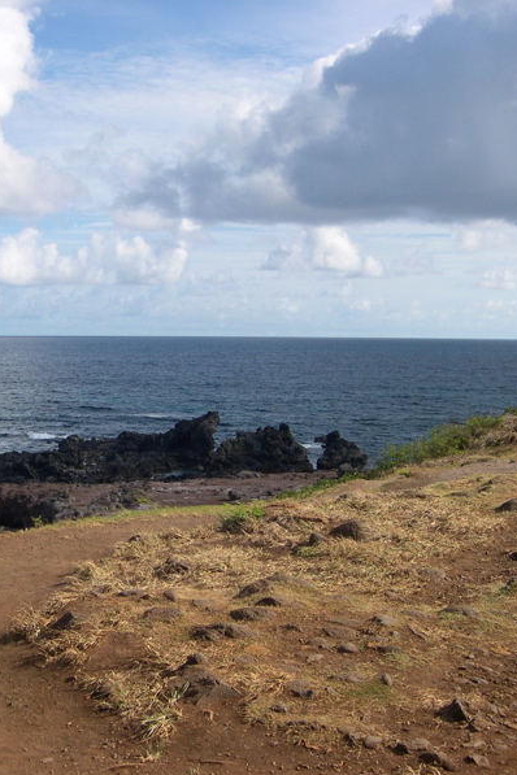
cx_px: 99
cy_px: 388
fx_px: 1142
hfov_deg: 25.1
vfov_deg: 37.5
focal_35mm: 53
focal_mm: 8
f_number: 7.6
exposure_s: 1/253
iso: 100
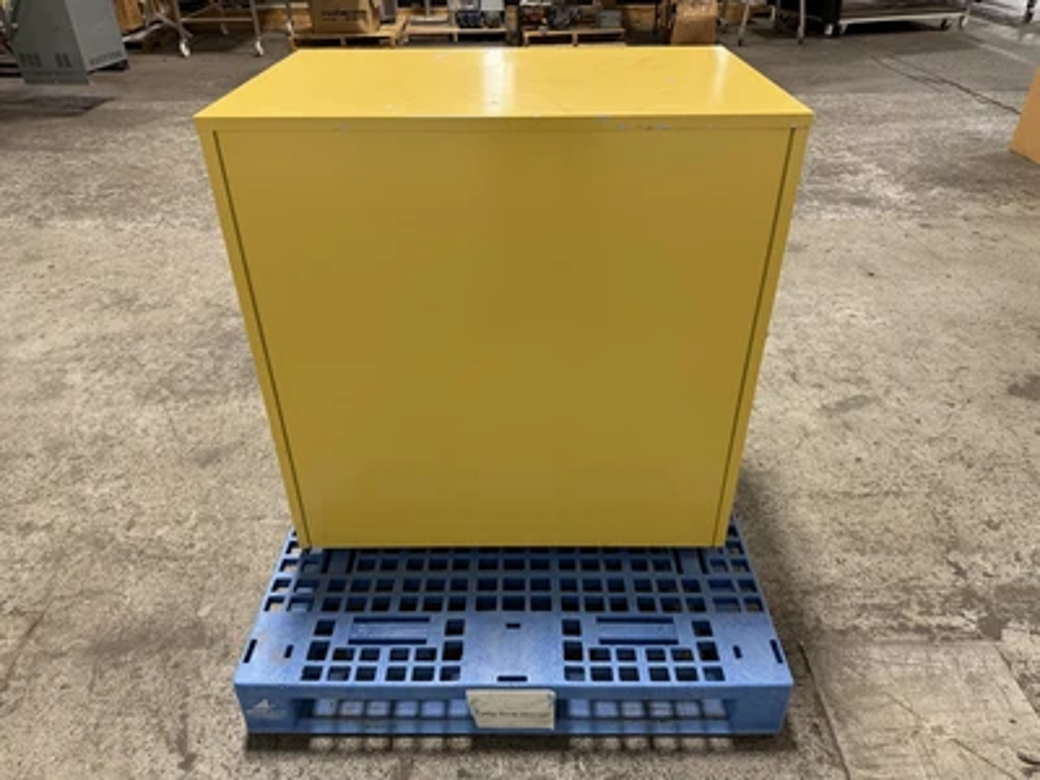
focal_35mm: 24
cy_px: 390
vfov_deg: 56.8
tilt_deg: -34.6
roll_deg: +1.3
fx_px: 721
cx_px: 520
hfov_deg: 71.6
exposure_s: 1/60
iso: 250
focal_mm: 6.76
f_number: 1.78
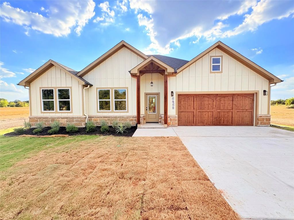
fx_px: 119
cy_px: 110
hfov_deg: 102.1
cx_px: 147
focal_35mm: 14
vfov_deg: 85.7
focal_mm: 2.22
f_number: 2.2
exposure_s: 1/423
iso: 40
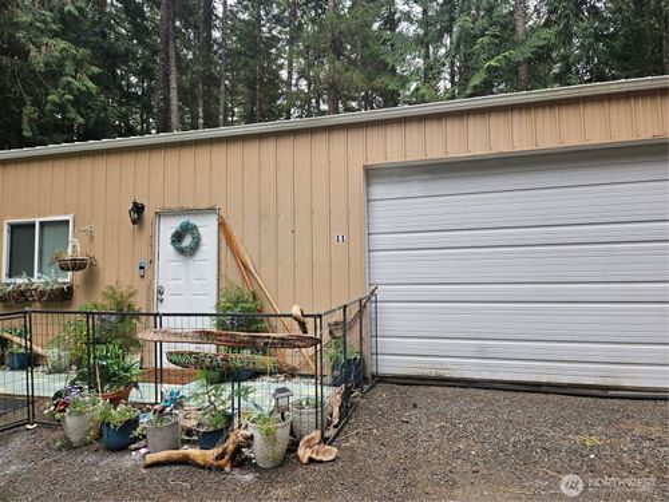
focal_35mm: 23
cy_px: 251
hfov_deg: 73.9
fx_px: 445
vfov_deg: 58.9
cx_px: 334
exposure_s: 1/359
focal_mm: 5.4
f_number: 1.8
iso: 64
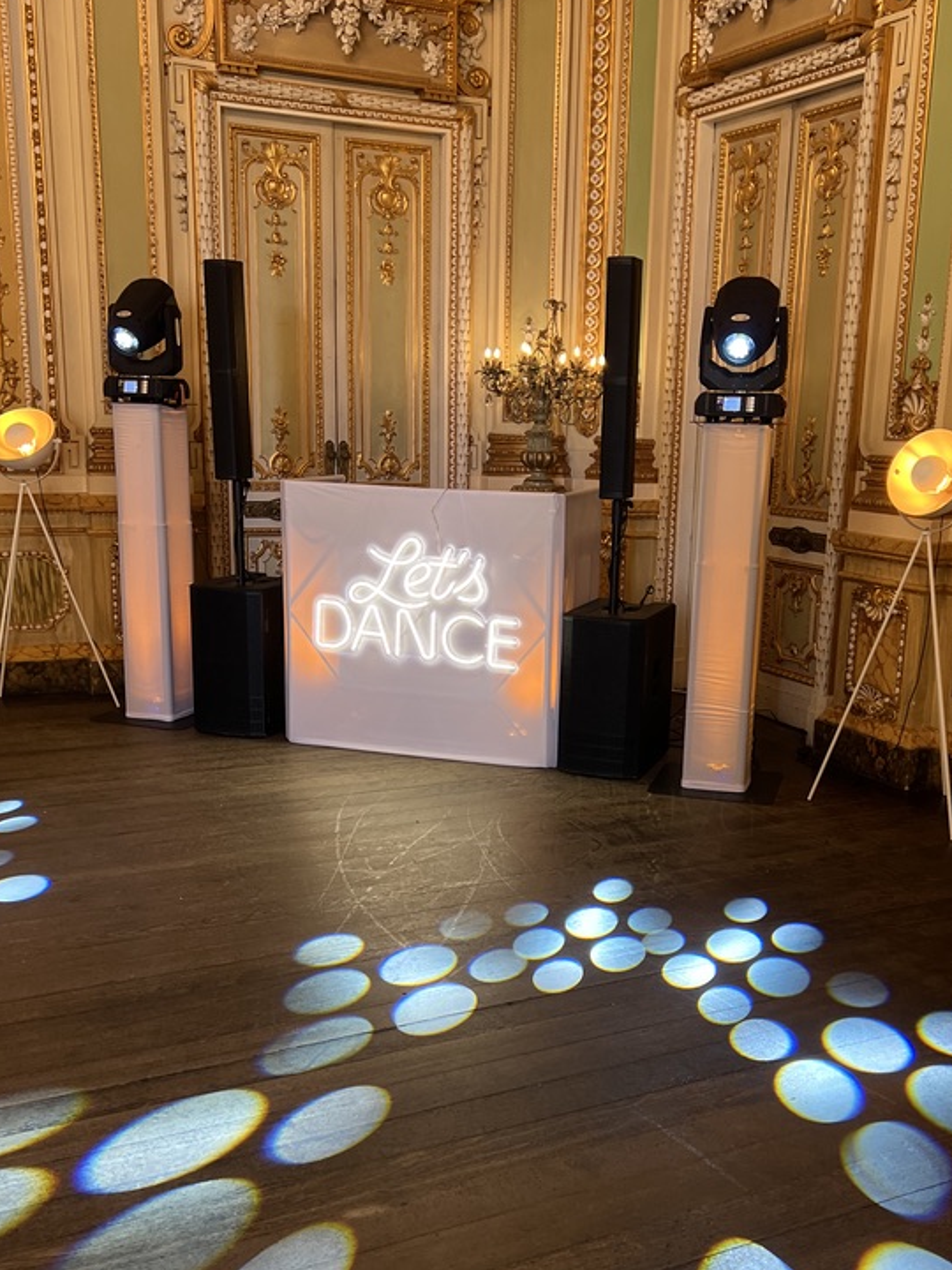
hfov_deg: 38.6
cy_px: 707
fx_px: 1357
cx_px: 527
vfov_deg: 50.0
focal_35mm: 37
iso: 125
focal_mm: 5.7
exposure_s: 1/120
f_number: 1.5
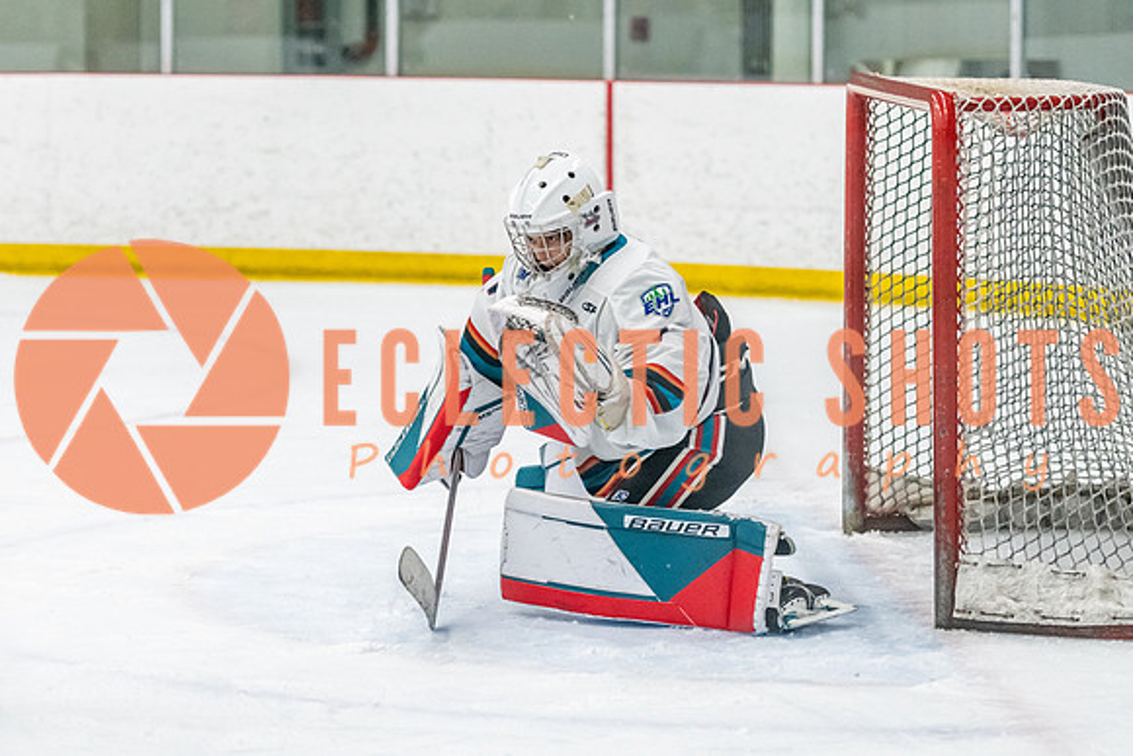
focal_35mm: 156
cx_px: 614
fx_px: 4924
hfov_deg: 13.1
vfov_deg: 8.8
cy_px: 314
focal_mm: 98
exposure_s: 1/800
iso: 4000
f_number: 2.8
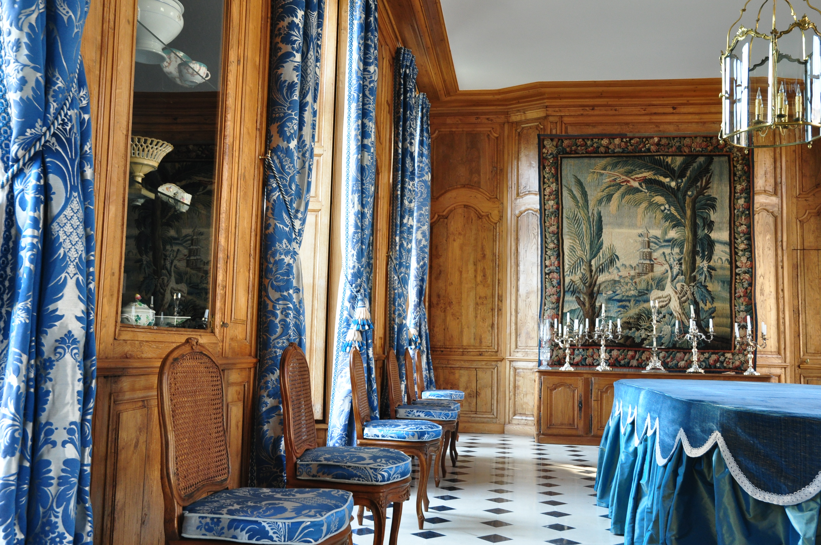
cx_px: 410
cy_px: 272
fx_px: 752
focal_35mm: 33
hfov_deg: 57.3
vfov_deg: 39.9
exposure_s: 1/30
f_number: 7.1
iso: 800
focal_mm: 22
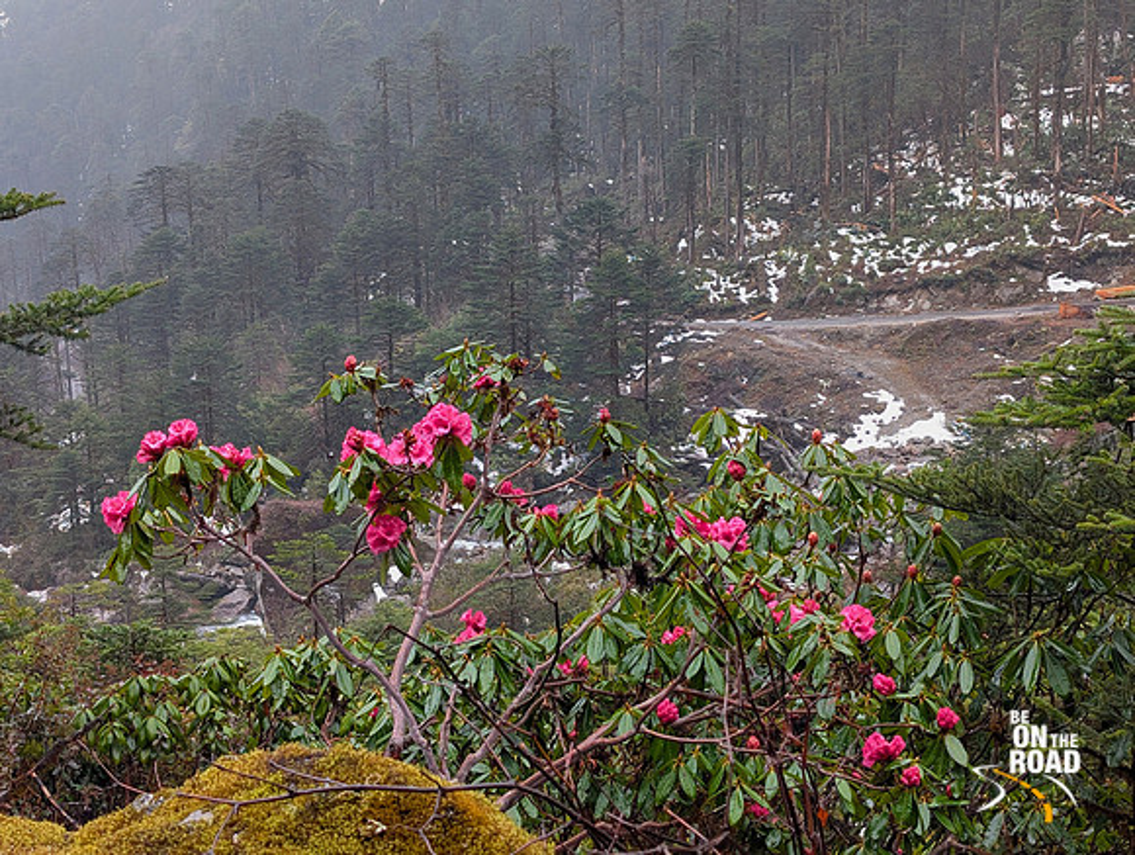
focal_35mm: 49
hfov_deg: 38.8
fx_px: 1609
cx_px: 568
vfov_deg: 29.8
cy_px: 428
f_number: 1.68
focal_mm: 6.9
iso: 34
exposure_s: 1/59.3
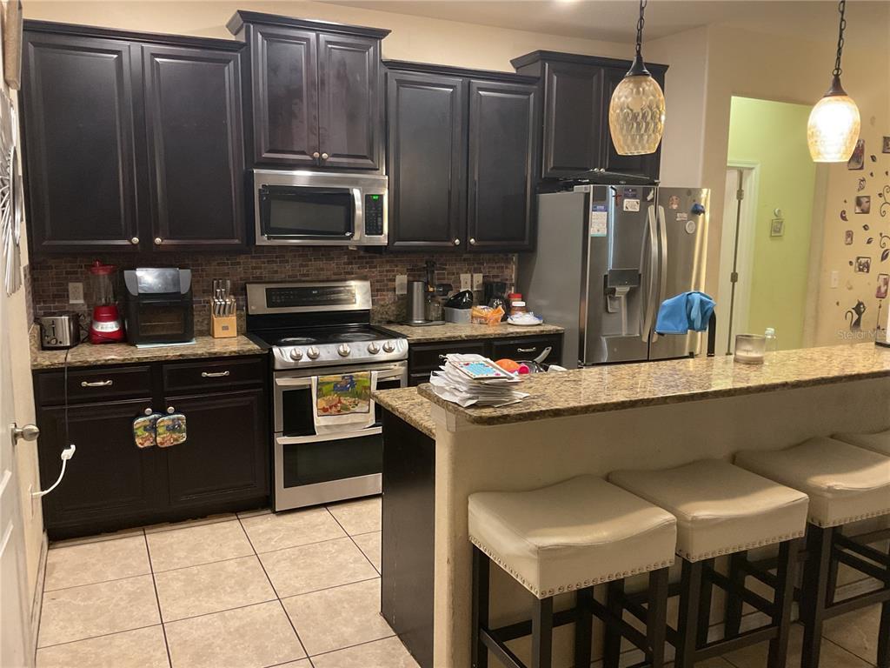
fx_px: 746
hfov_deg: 61.7
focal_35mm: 29
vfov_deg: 48.2
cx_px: 445
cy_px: 334
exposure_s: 1/40
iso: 250
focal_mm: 3
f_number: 1.8
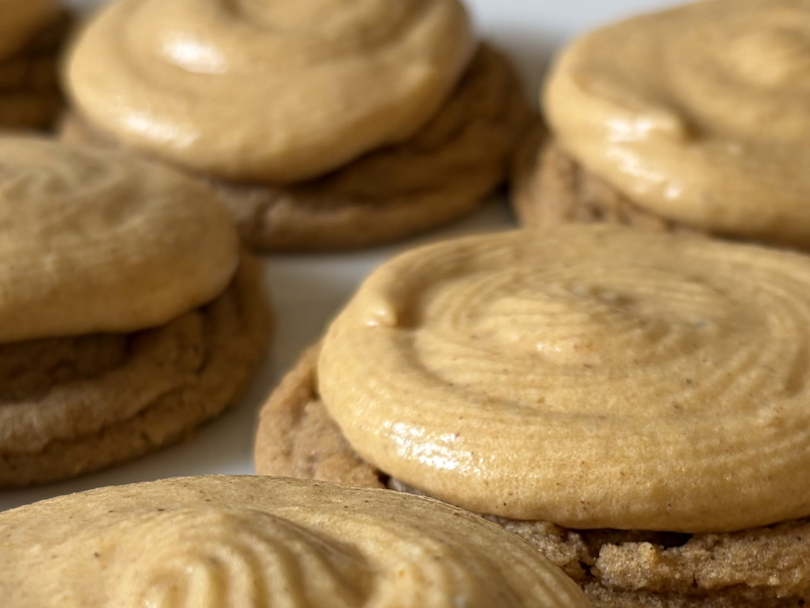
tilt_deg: -32.1
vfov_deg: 19.3
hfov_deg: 25.9
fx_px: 1755
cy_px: 555
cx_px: 478
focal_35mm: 75
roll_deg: -1.3
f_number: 1.6
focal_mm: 5.96
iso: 80
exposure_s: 1/60
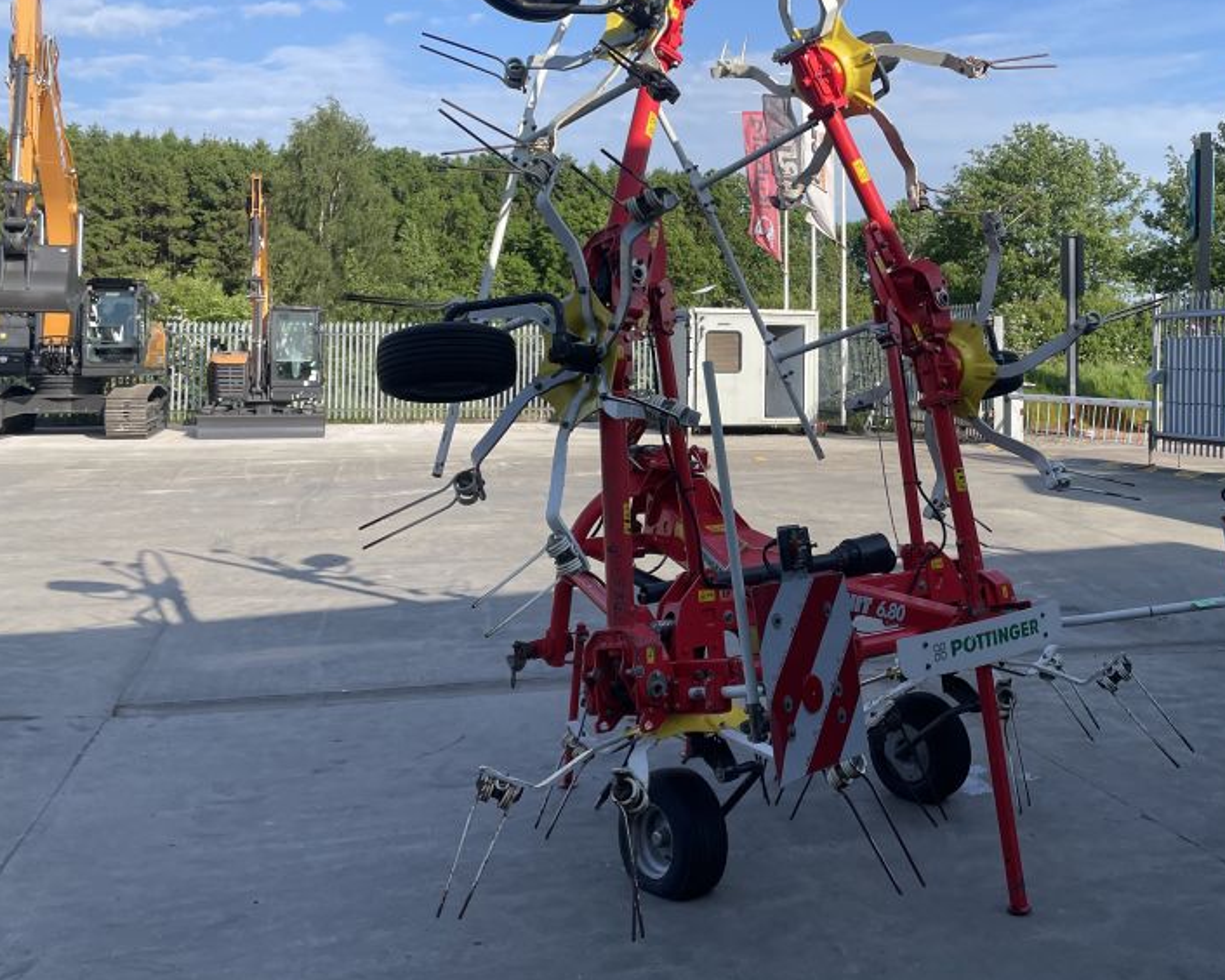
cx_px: 808
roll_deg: +0.4
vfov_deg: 40.8
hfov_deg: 49.5
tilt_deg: +3.9
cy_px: 346
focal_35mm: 36
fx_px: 1305
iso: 32
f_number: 1.6
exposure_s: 1/2506
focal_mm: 4.2
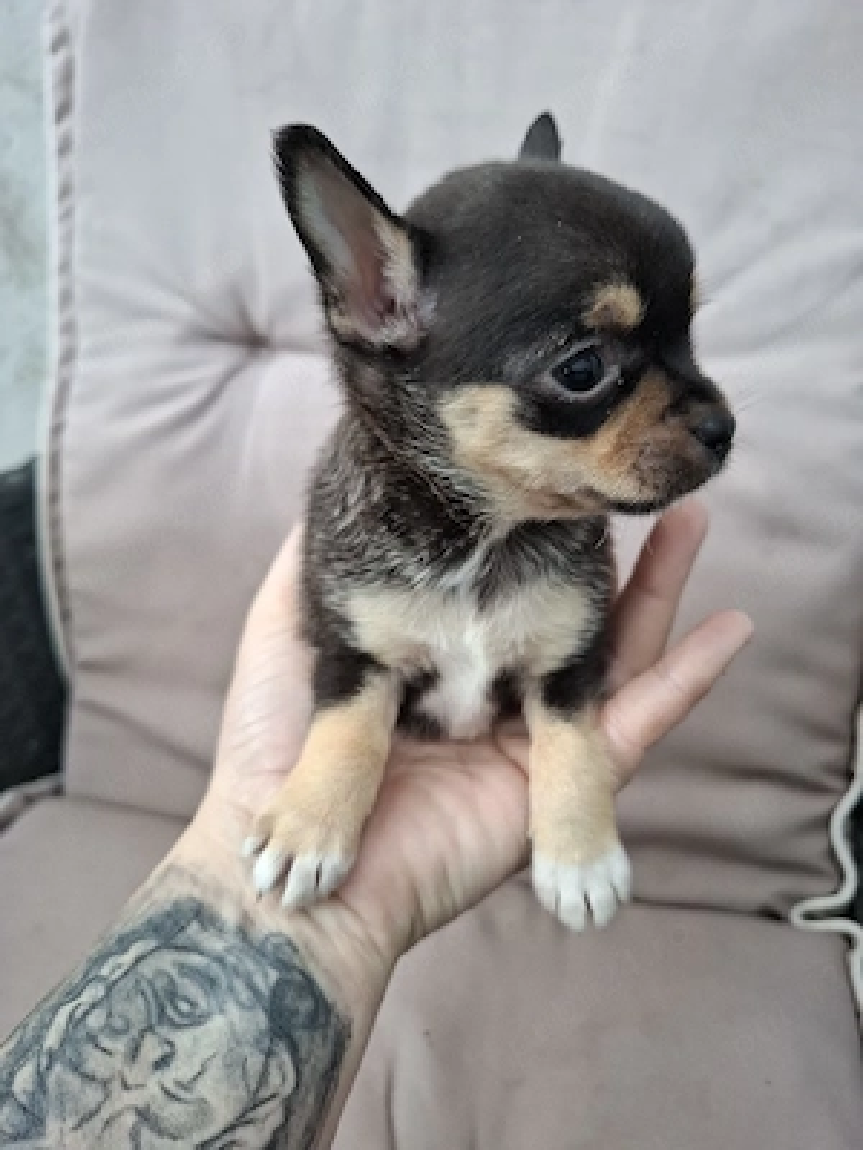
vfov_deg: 73.9
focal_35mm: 23
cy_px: 575
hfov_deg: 58.9
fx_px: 765
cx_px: 432
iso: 100
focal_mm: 5.54
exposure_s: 1/100
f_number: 1.8
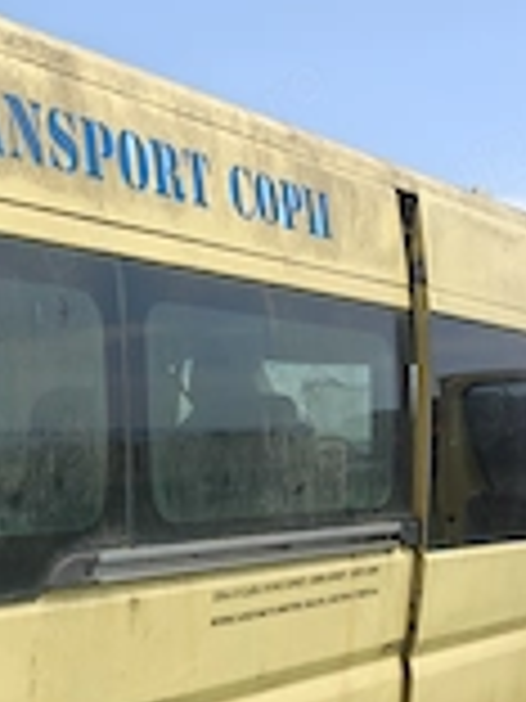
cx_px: 22
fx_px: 1195
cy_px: 590
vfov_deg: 31.6
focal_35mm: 59
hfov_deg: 23.9
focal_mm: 6.06
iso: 50
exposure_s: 1/1526
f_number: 1.6
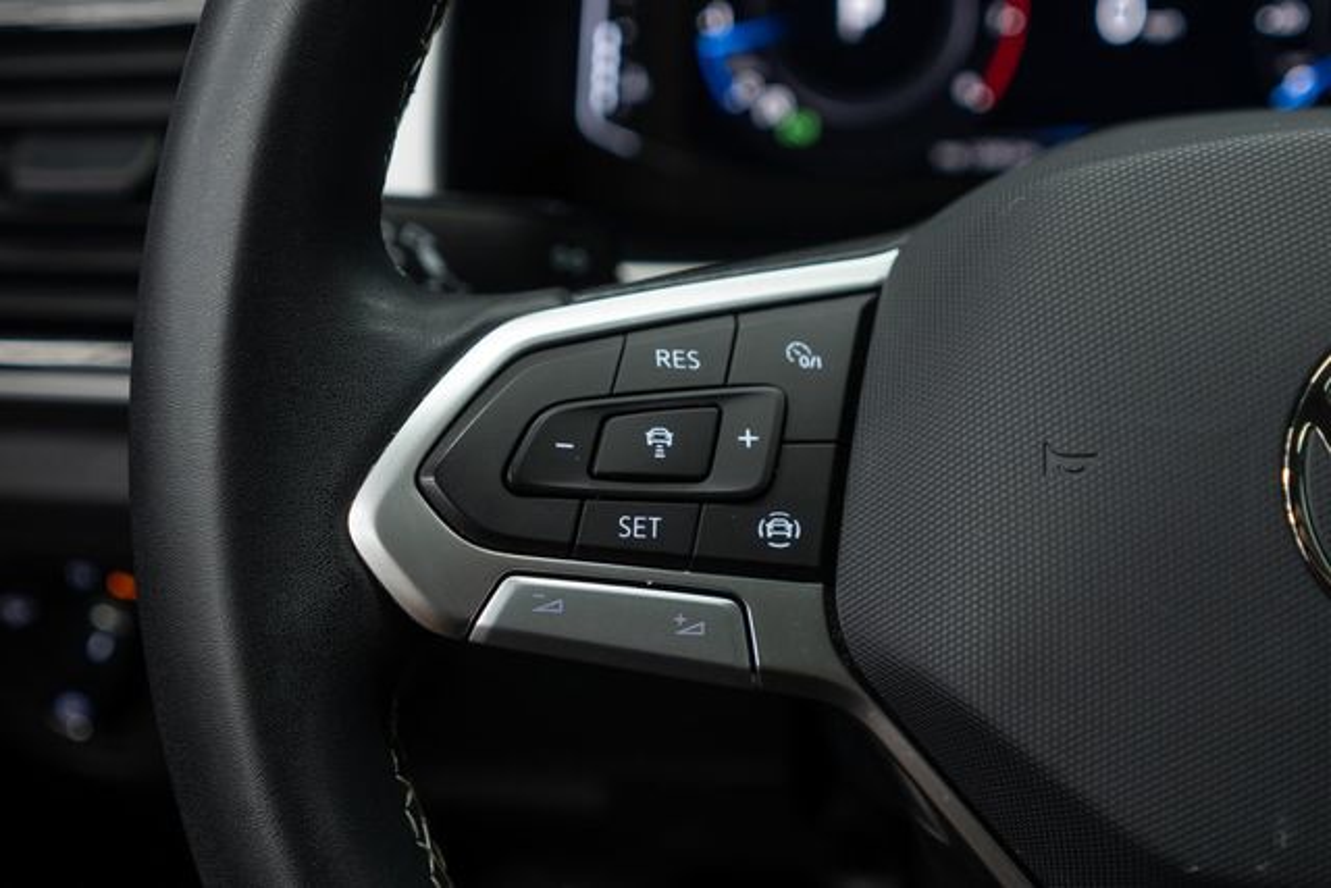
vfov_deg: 31.9
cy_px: 444
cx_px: 666
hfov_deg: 46.4
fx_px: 1553
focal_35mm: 42
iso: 400
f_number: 3.2
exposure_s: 1/40
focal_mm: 28
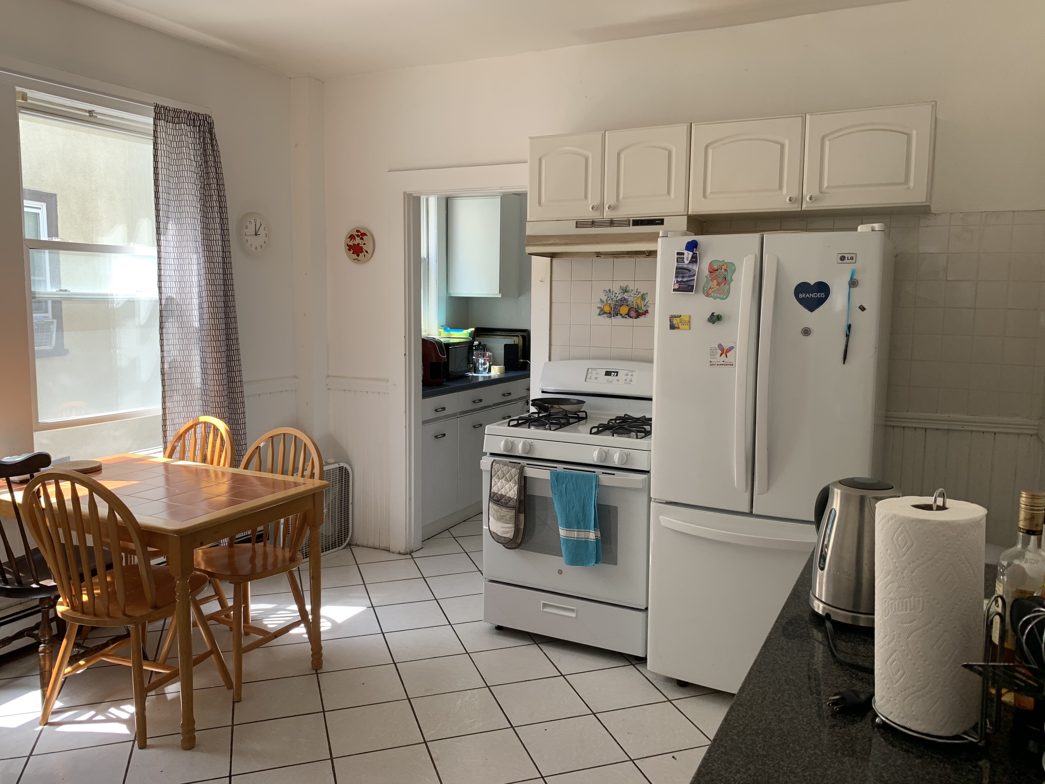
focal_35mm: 26
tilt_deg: -5.0
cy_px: 392
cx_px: 522
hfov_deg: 67.3
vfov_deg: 53.1
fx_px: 785
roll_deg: -1.6
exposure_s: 1/121
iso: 32
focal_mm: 4.25
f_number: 1.8
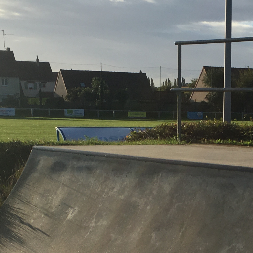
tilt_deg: -10.0
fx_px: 744
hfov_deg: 19.0
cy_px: 259
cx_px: 216
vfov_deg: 18.7
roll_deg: -2.2
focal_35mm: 90
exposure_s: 1/1748
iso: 25
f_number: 2.2
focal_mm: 4.15
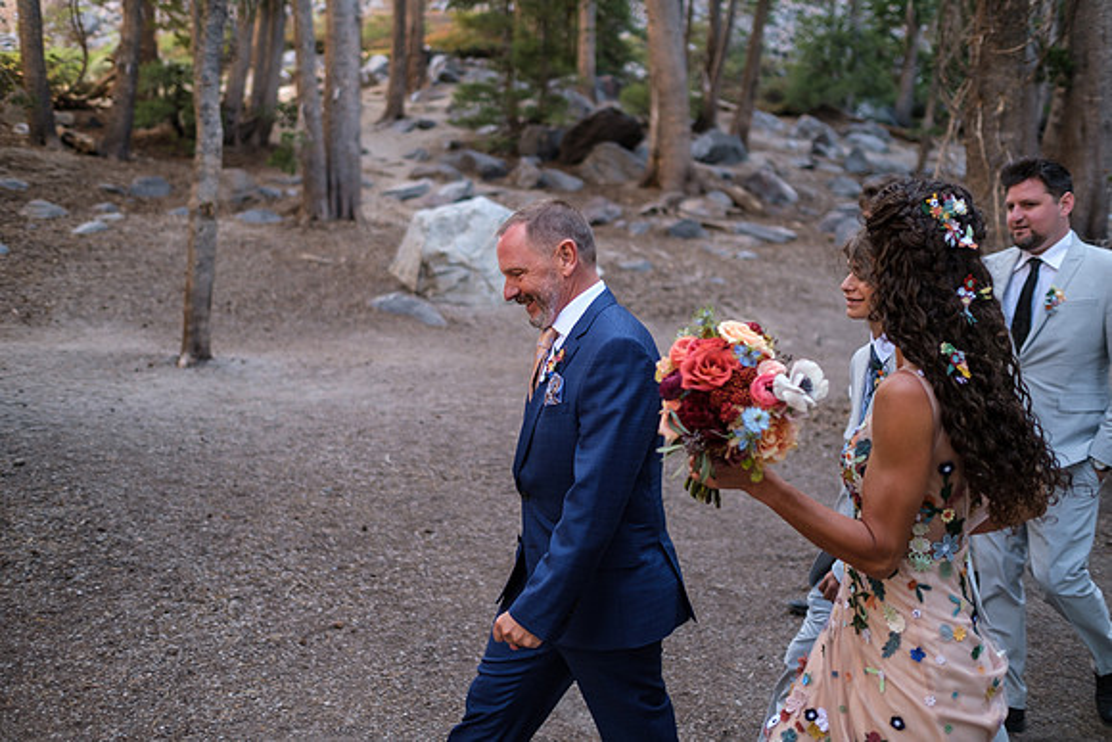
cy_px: 371
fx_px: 1081
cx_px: 556
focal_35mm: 35
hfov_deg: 54.4
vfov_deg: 37.9
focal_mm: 23
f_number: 1.6
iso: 160
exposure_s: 1/210
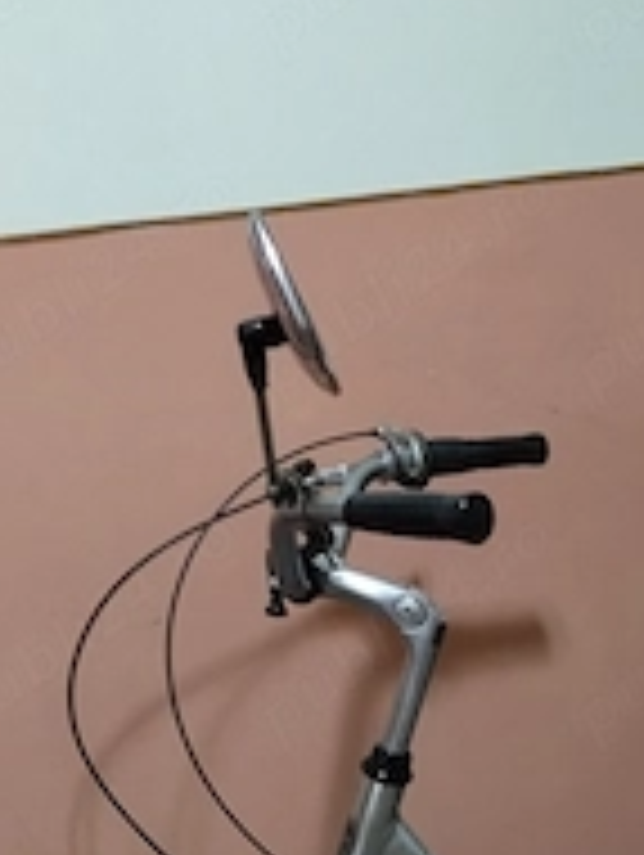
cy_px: 702
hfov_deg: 23.5
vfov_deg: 30.7
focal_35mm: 61
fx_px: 1510
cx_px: 563
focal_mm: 4.22
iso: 500
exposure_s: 1/24
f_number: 1.8
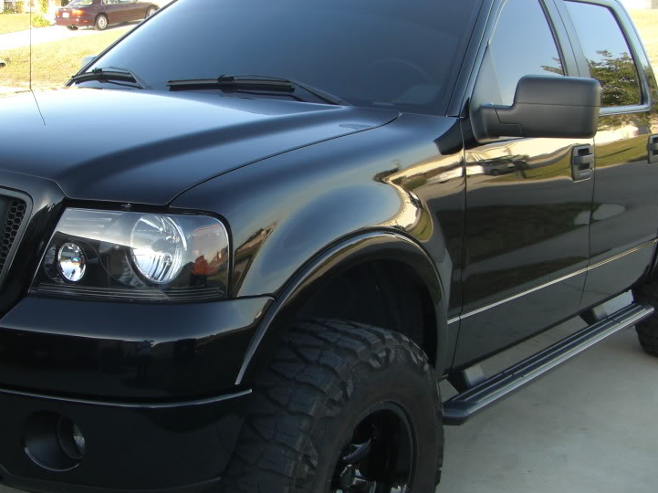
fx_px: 1026
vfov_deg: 27.0
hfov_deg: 35.4
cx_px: 266
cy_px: 248
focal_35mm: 54
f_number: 3.4
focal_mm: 6.3
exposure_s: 1/100
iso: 50
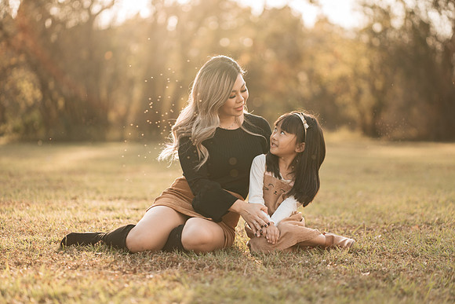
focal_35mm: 89
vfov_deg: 15.4
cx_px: 228
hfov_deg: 22.9
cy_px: 152
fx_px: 1122
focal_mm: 85
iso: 100
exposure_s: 1/640
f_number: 2
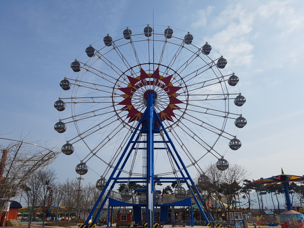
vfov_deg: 53.1
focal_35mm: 26
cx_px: 152
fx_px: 228
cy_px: 114
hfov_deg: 67.3
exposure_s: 1/5856
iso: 50
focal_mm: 4.2
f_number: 1.7
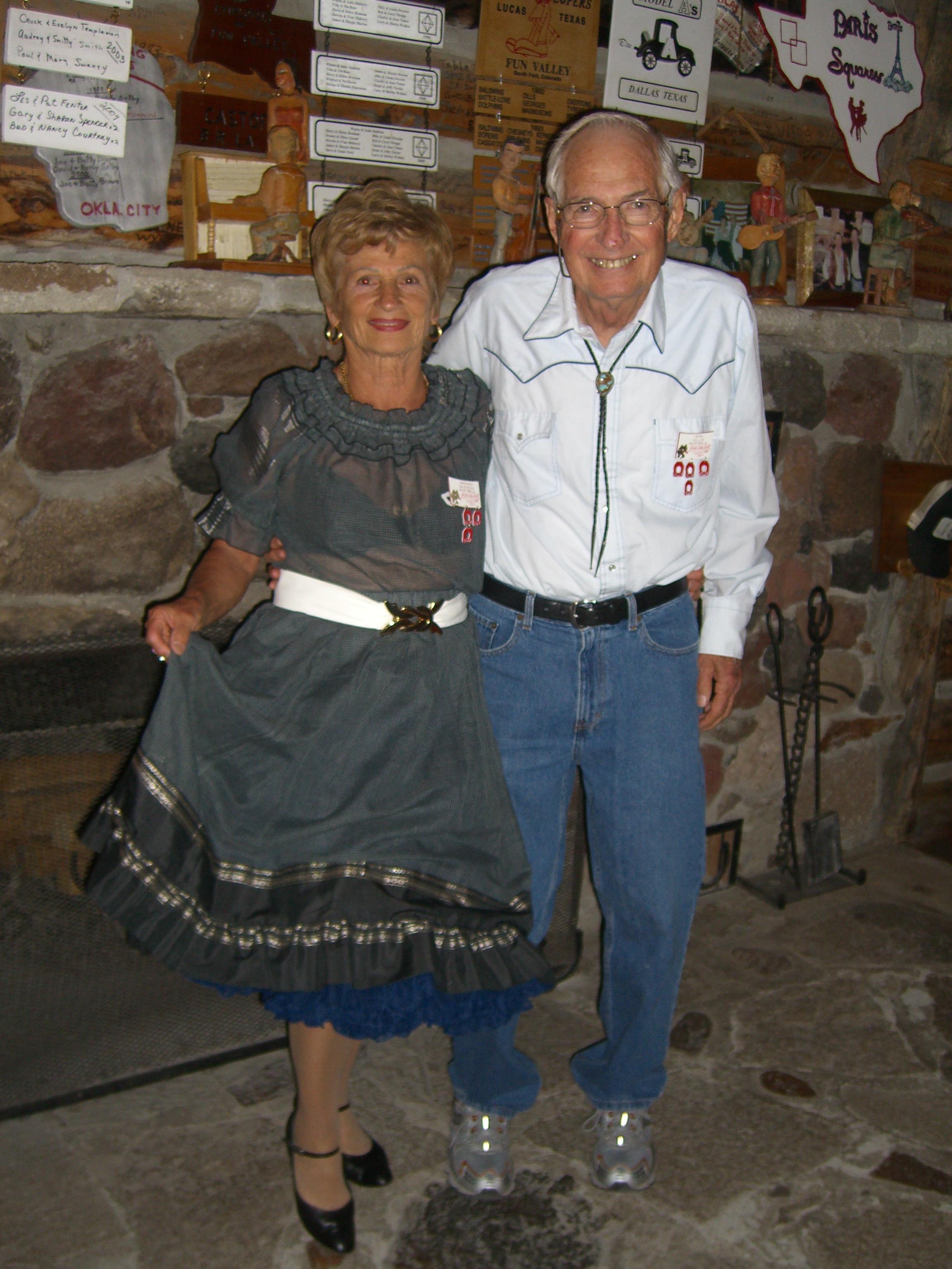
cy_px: 634
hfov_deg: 37.7
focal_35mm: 38
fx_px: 1393
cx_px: 476
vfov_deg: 49.0
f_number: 2.8
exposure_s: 1/60
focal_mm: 7.9
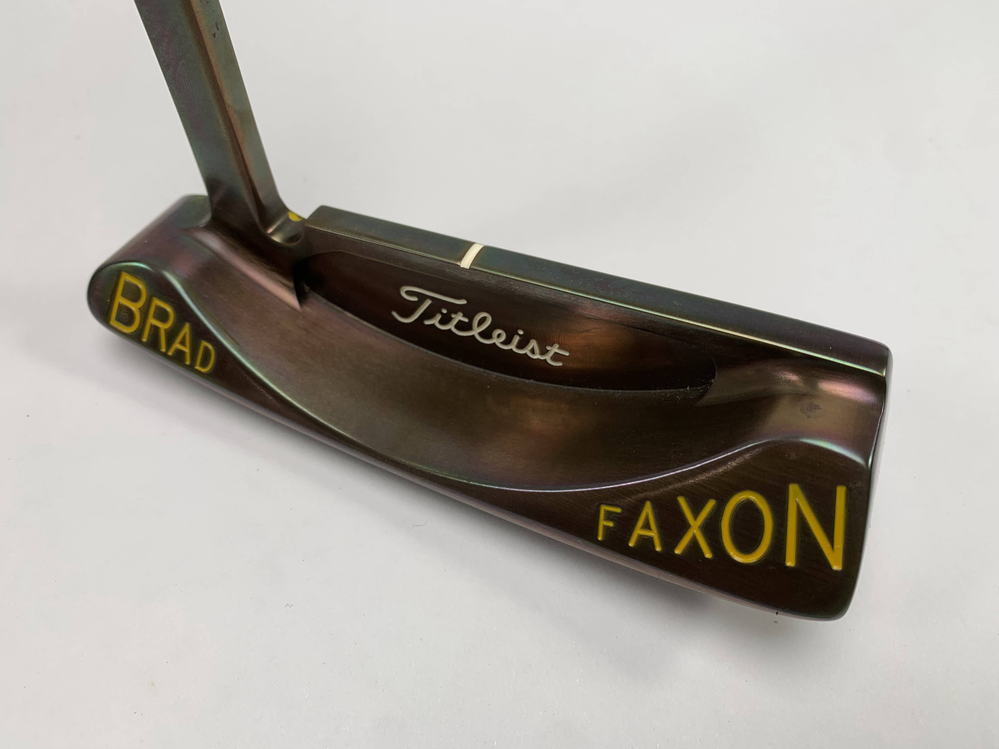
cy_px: 374
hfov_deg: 67.3
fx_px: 750
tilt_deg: -55.8
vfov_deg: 53.1
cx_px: 500
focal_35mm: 26
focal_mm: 4.25
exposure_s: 1/228
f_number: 1.8
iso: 25
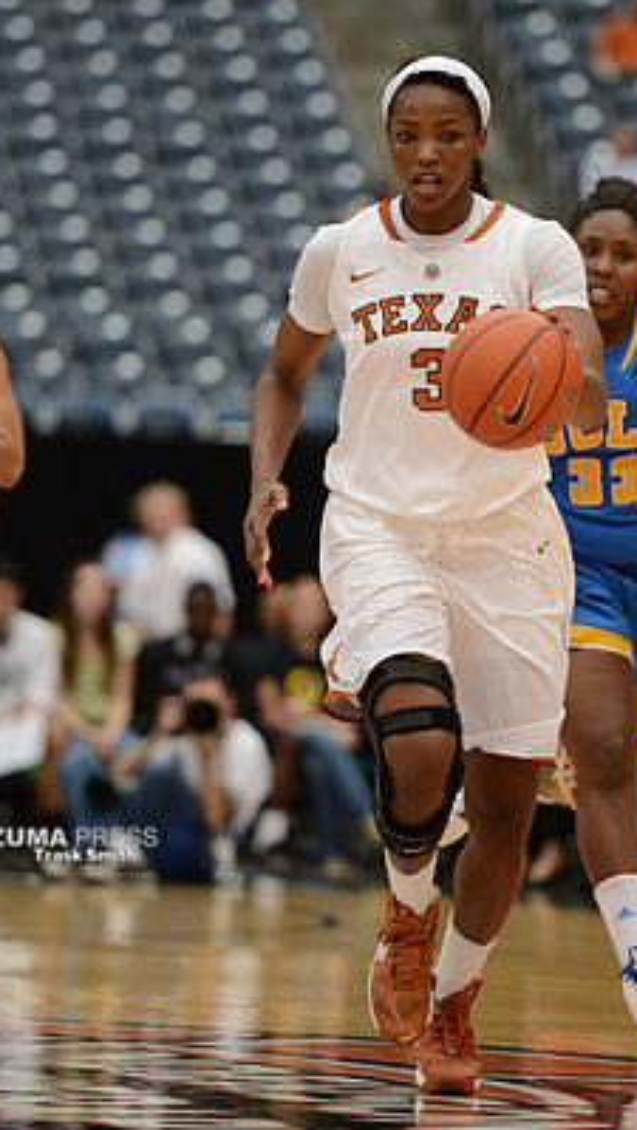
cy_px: 586
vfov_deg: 9.1
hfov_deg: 5.2
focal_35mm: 236
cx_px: 368
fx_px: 7073
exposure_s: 1/1250
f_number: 2.8
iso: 1000
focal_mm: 200
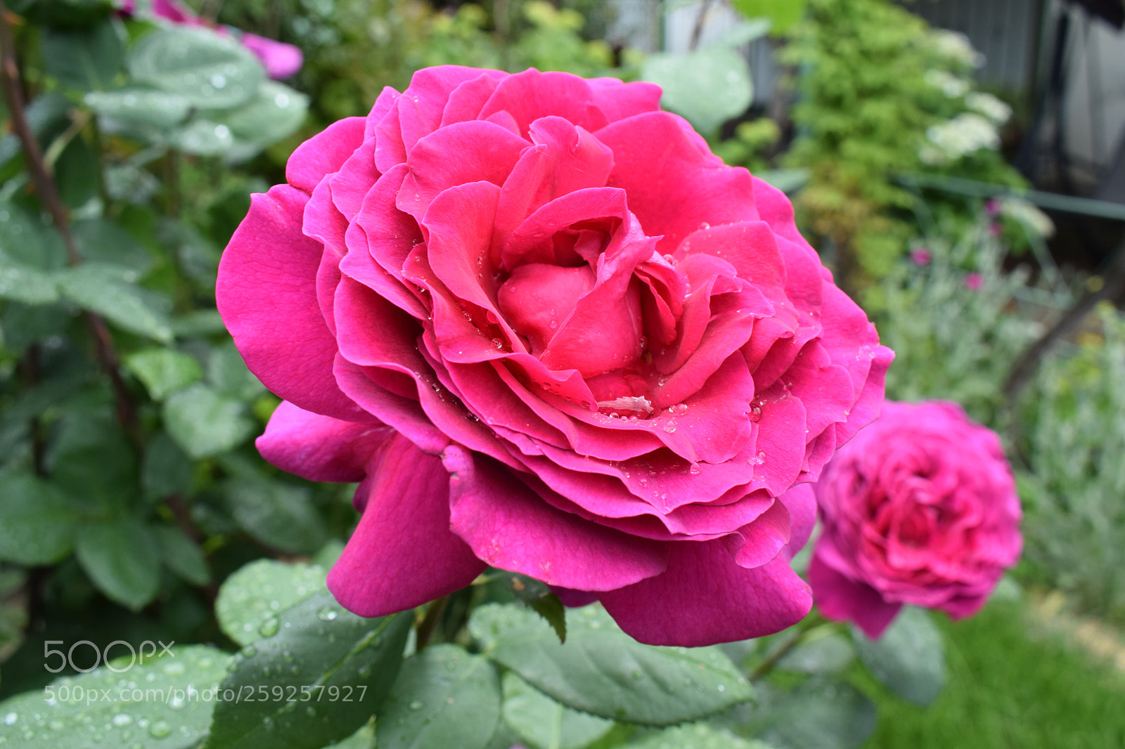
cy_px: 374
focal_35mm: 32
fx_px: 984
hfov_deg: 59.5
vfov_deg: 41.7
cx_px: 562
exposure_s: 1/200
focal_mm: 21
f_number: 8
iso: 400
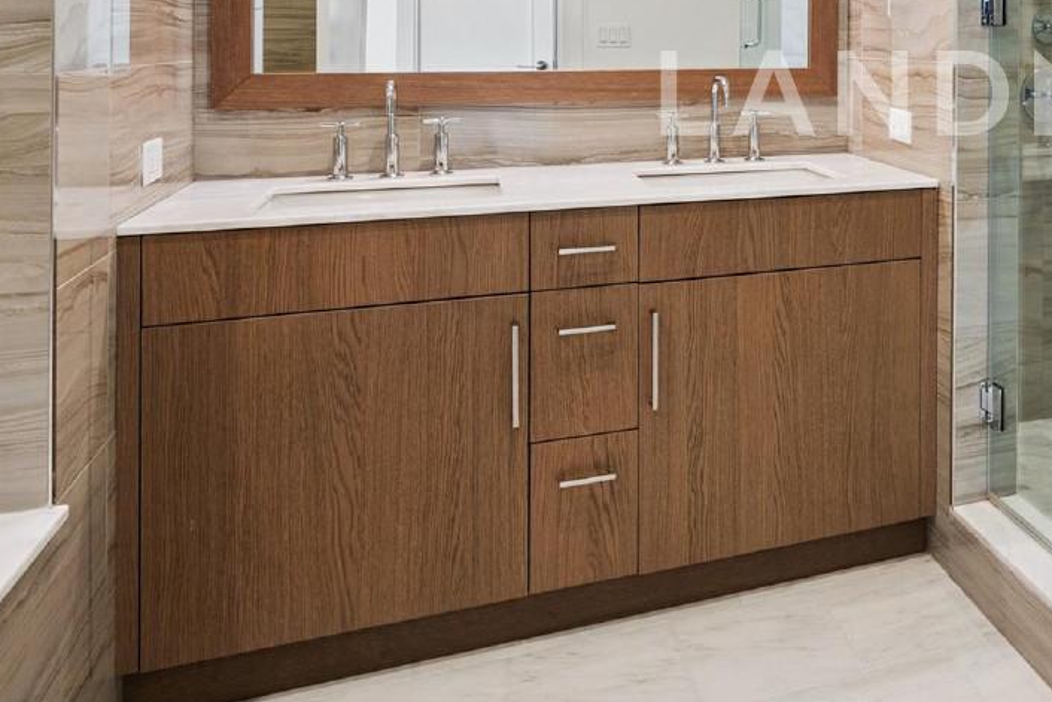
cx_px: 939
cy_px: 92
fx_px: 994
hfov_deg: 49.9
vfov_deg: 36.8
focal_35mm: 34
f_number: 5.6
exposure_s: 1/80
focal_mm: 16
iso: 800
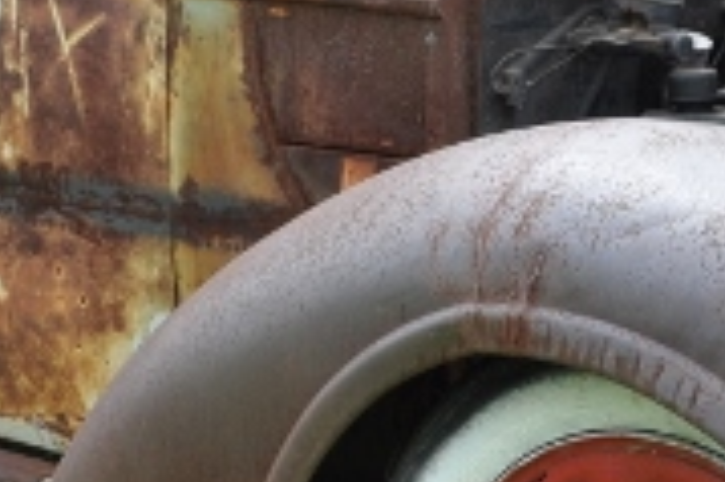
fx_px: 2153
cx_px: 547
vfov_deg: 12.8
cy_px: 213
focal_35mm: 107
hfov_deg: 19.0
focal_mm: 20
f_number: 10
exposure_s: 1/400
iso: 500
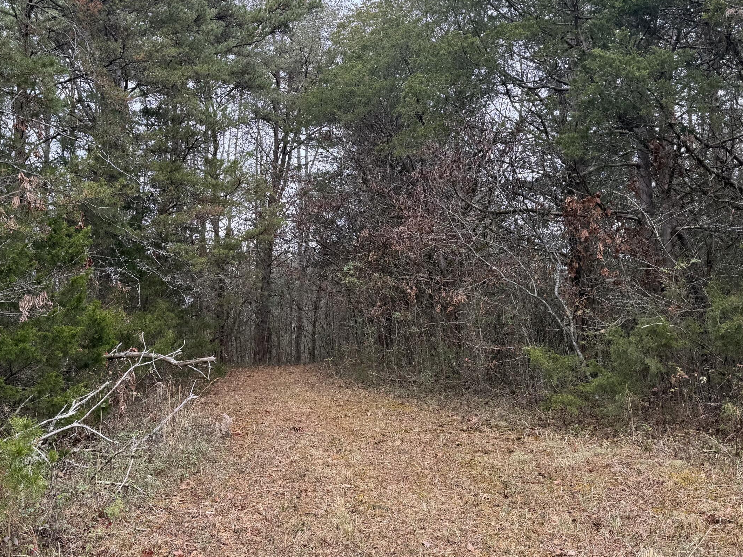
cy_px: 246
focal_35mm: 34
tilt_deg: +10.7
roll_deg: +0.2
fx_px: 730
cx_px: 328
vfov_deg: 41.7
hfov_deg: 53.8
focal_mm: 6.76
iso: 80
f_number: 1.78
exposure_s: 1/137
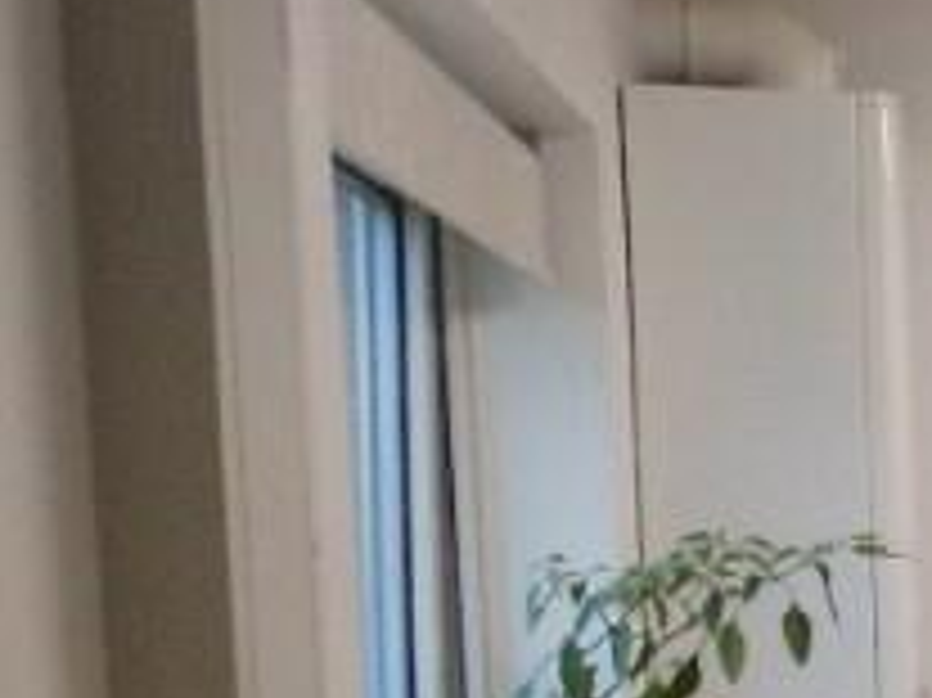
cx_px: 2076
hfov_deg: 13.6
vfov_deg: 12.4
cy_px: 1009
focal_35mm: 114
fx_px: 3068
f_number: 3.1
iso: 160
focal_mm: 4
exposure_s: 1/30
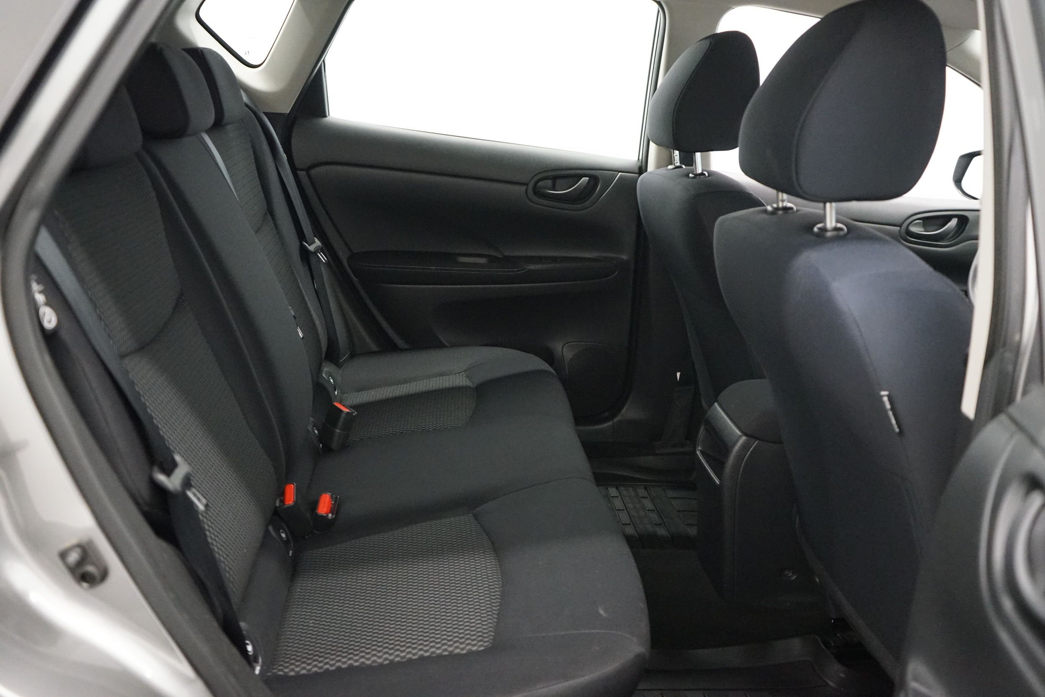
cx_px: 522
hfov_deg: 61.9
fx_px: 871
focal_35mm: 30
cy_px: 348
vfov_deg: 43.6
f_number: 3.5
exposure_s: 1/100
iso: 6400
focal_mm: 30
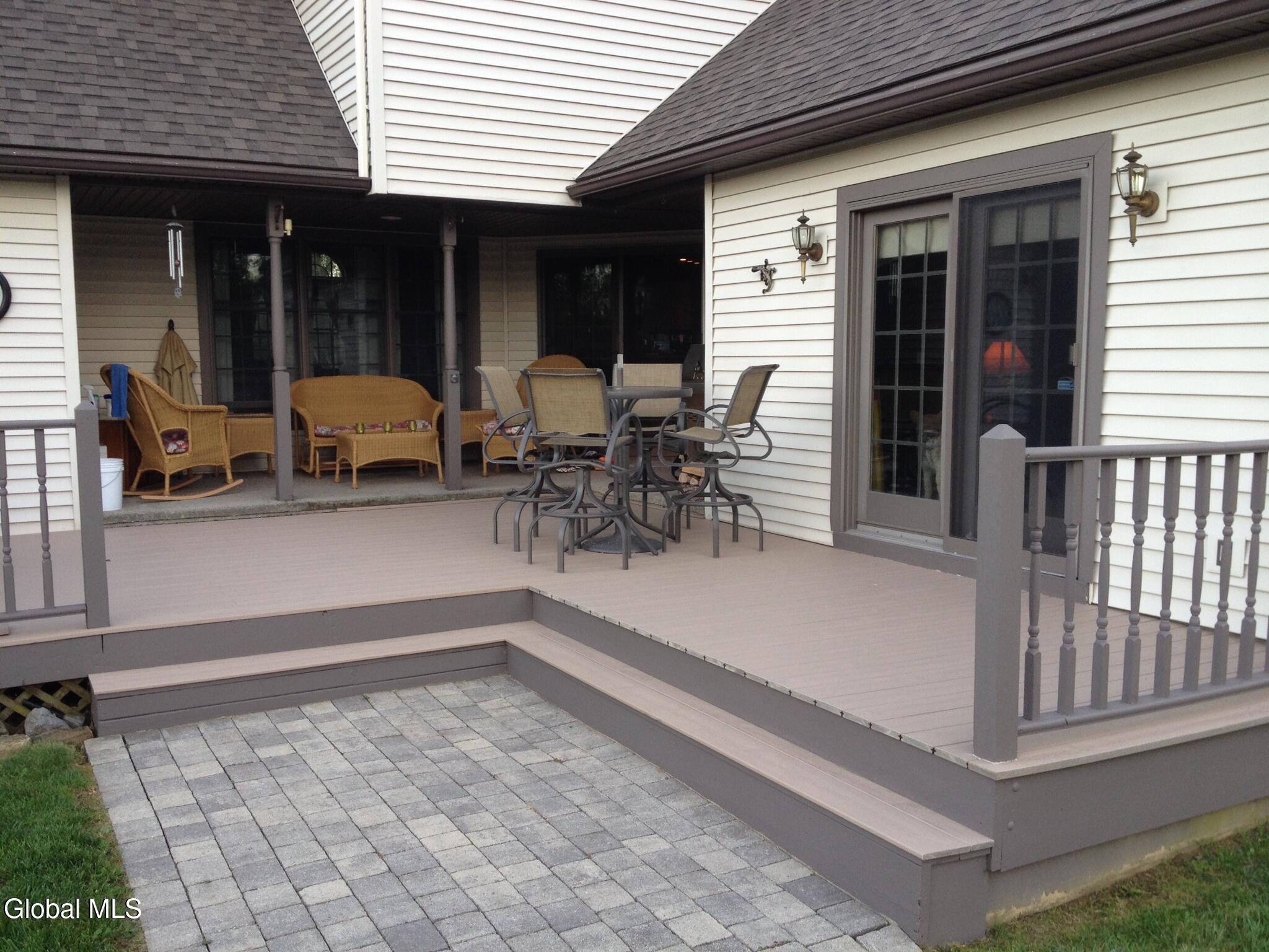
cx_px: 634
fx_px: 1283
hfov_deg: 52.6
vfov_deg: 40.7
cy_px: 476
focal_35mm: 35
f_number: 2.4
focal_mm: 4.28
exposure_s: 1/60
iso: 50
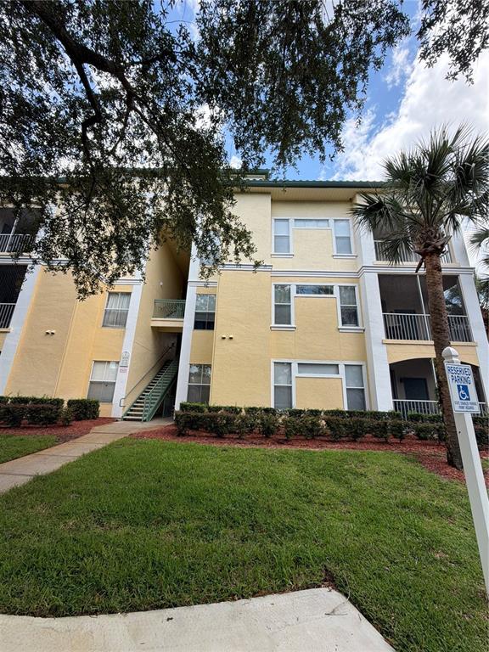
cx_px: 244
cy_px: 326
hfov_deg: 85.7
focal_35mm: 14
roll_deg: -1.9
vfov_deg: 102.1
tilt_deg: +17.3
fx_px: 264
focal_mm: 2.22
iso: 40
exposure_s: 1/554
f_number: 2.2
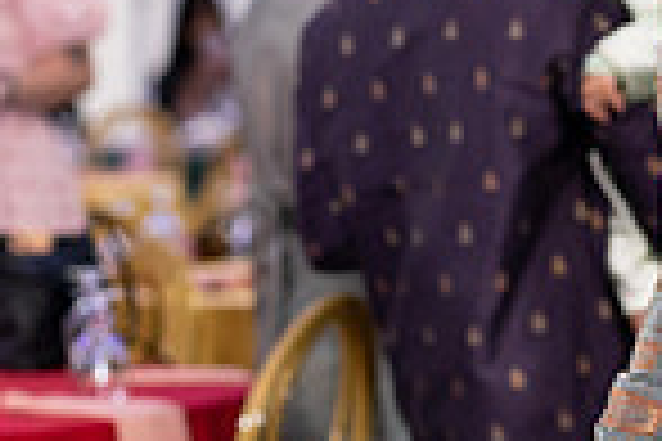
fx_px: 6160
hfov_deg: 6.1
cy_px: 119
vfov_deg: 4.1
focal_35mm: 335
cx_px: 441
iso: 1600
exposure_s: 1/160
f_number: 2.2
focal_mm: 85
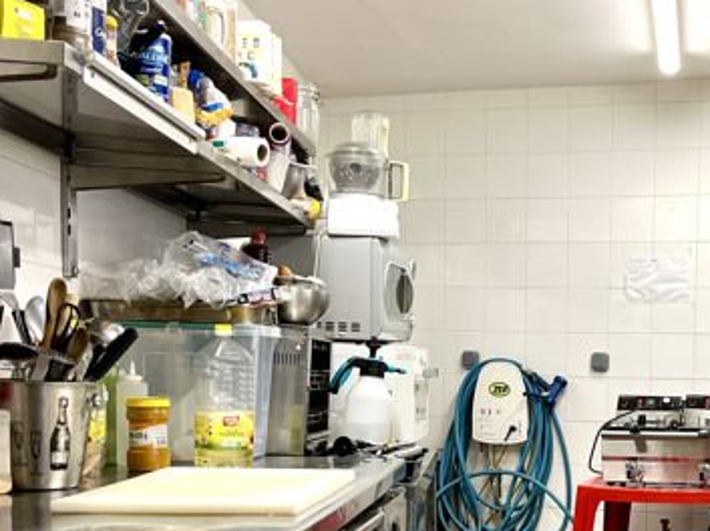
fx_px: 1209
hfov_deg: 31.0
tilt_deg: -4.2
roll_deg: -0.4
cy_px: 461
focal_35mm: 59
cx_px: 658
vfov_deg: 24.2
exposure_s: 1/100
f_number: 1.6
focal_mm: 5.1
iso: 100
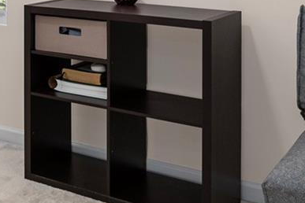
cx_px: -111
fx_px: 627
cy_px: -60
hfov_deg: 23.5
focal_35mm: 74
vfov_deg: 17.3
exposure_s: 1/60
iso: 320
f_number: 6.3
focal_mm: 14
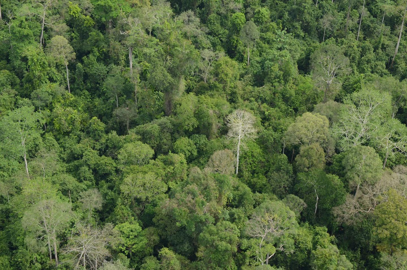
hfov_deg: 27.1
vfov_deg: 18.1
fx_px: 846
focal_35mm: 75
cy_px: 135
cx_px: 204
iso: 250
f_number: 7.1
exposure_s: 1/320
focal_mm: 50
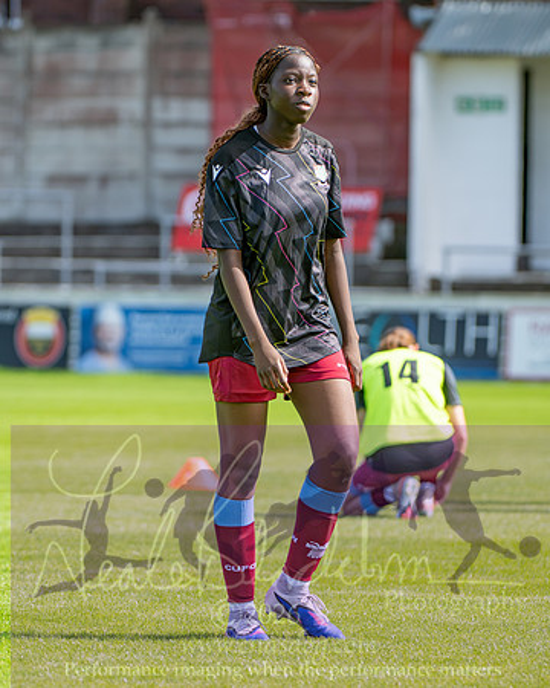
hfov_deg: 4.7
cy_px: 305
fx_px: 6731
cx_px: 183
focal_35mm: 331
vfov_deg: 5.8
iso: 400
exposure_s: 1/2000
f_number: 4
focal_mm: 200
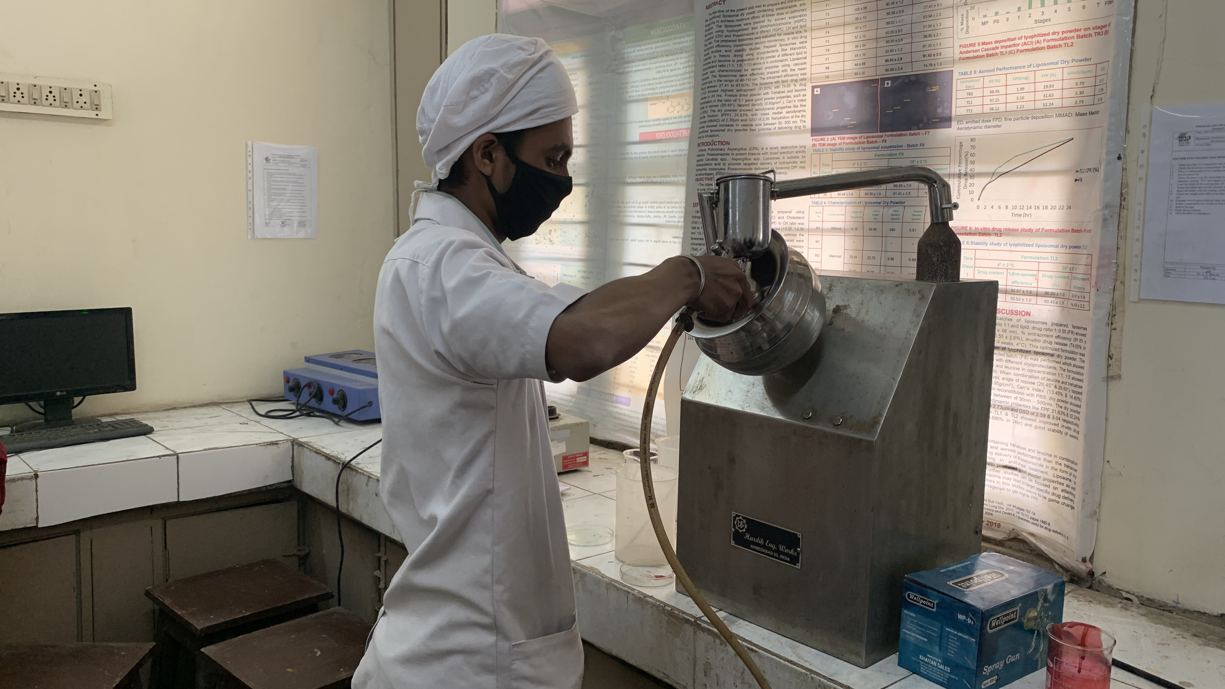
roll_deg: -1.4
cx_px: 622
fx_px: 942
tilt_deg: -5.6
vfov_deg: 40.2
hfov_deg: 66.1
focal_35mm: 29
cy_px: 329
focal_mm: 4.25
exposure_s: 1/50
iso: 80
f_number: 1.8
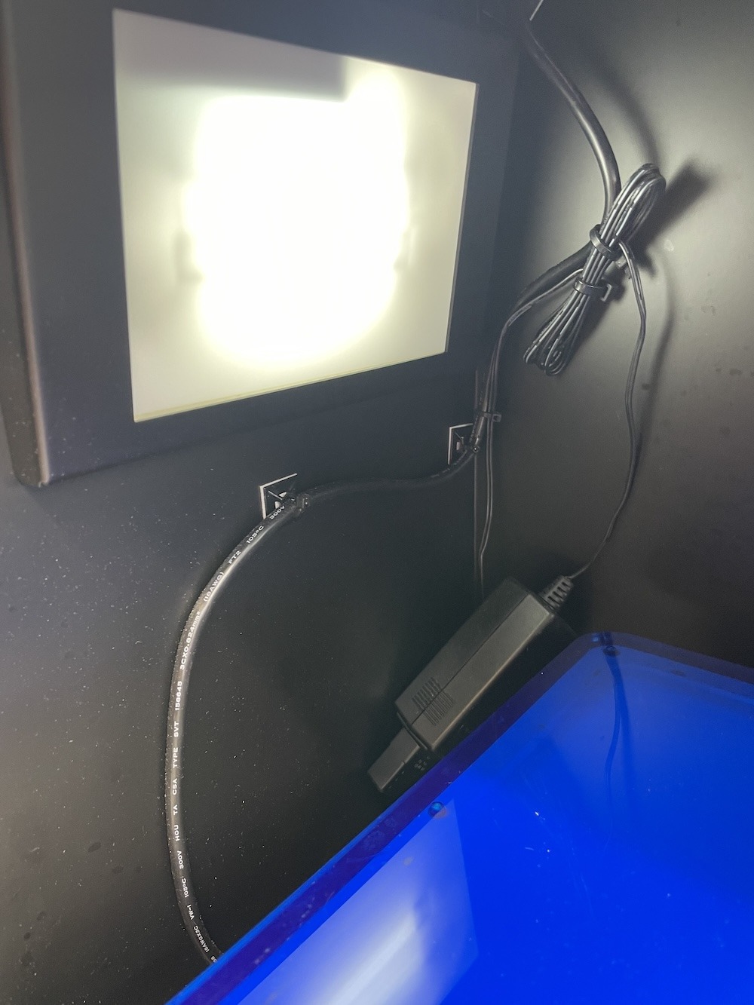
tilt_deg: -17.4
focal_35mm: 26
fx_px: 755
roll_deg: +3.4
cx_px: 377
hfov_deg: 53.1
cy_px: 502
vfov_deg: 67.3
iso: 160
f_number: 1.6
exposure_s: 1/50
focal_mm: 4.2
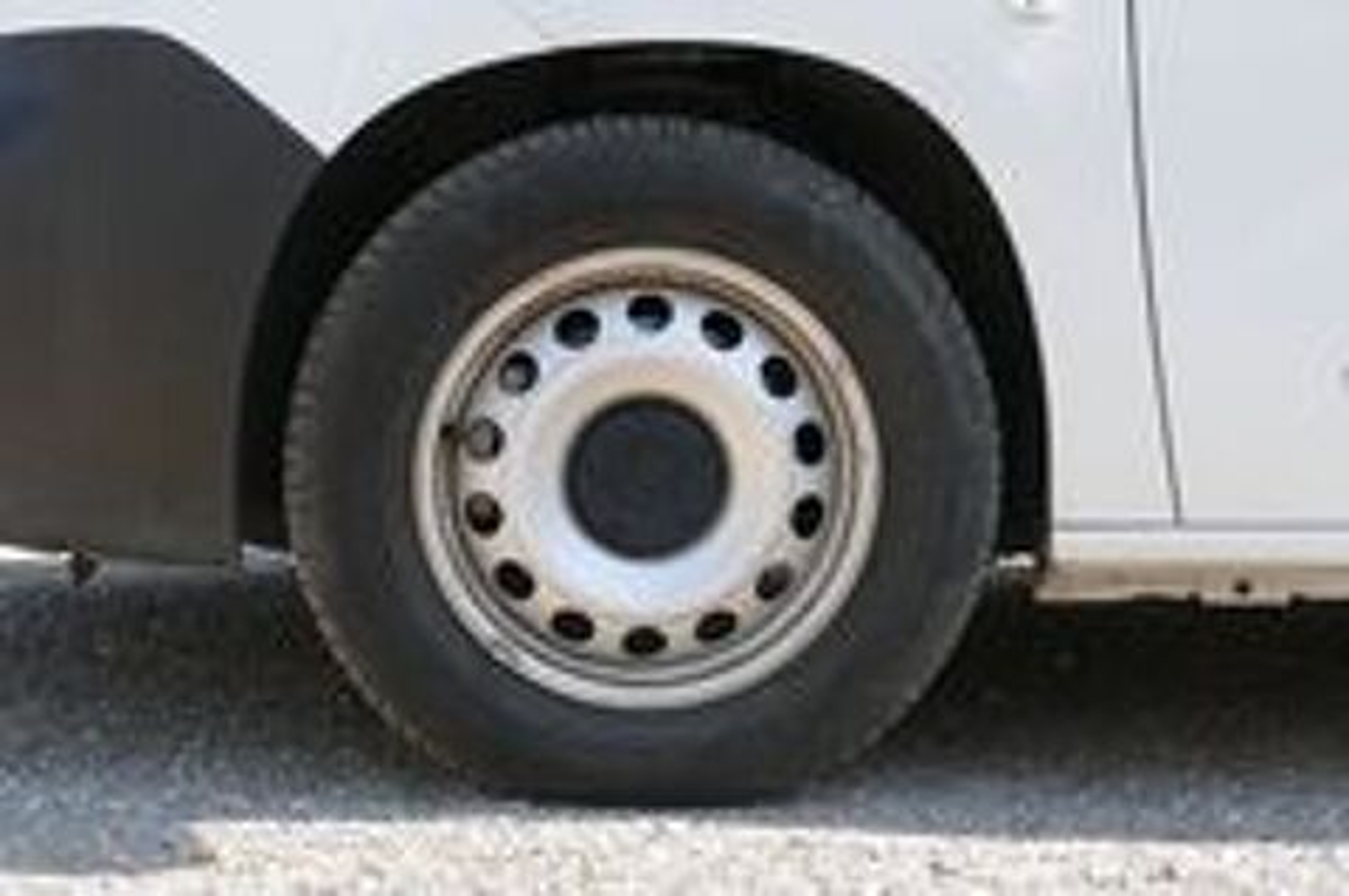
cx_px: 674
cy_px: 448
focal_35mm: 81
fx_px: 3032
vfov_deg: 16.8
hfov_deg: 25.1
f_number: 3.7
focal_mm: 29.59
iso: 125
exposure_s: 1/320
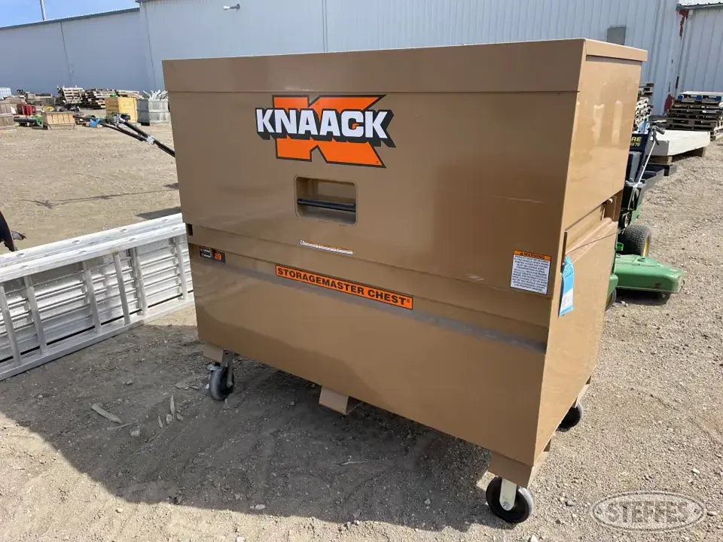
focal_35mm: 26
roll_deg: -0.4
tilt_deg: -14.7
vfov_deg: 53.1
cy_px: 271
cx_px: 362
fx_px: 543
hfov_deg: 67.3
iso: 32
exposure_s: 1/2123
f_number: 1.6
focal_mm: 5.1
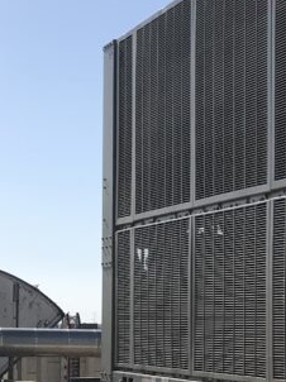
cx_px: 443
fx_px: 1048
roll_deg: -0.9
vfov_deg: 20.4
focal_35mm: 95
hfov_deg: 14.4
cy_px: 317
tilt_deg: +0.9
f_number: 1.8
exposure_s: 1/2907
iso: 20
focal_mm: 3.99
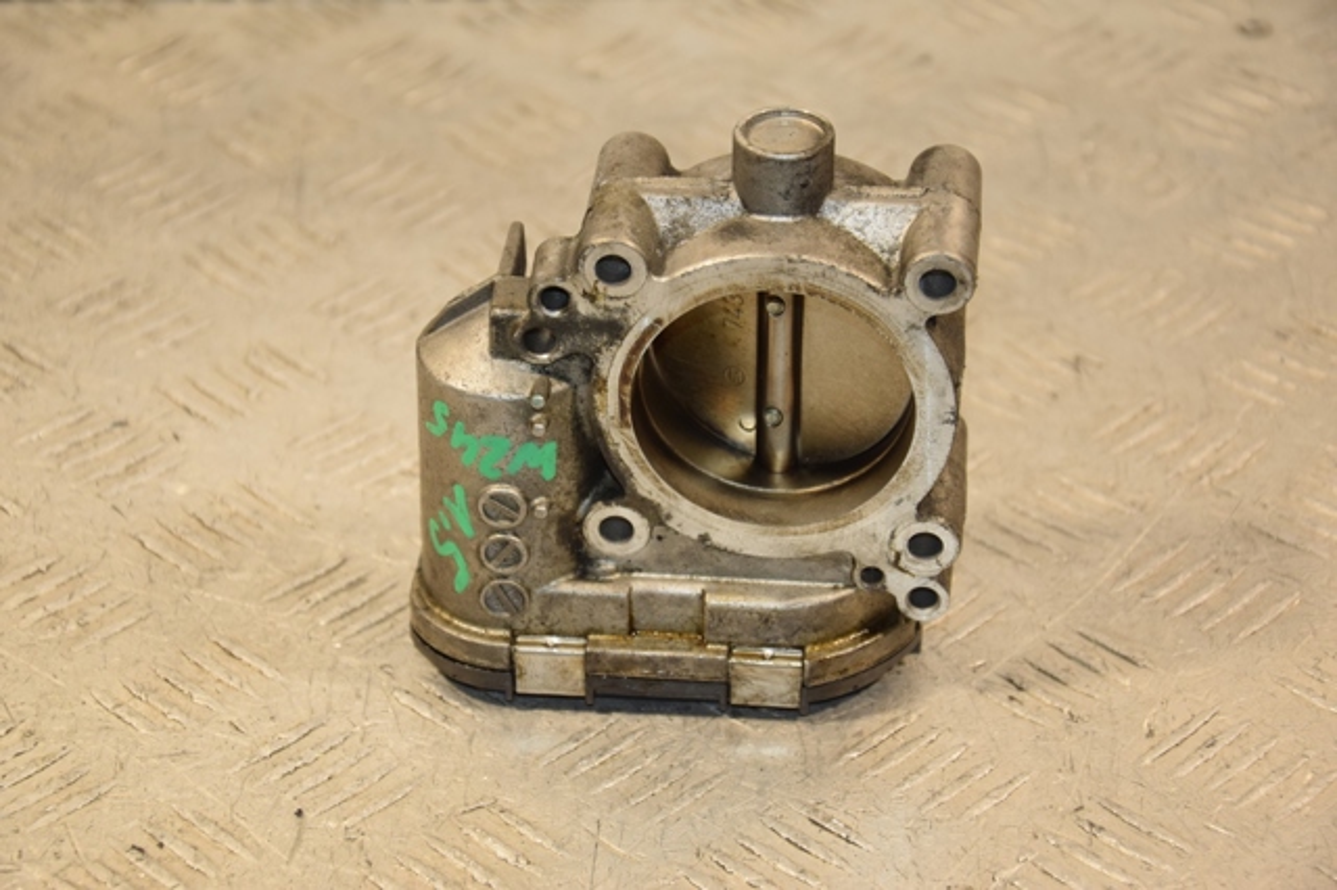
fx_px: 3897
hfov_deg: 19.5
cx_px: 668
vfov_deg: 13.0
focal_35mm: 105
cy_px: 445
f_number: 5.3
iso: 800
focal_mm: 70
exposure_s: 1/125
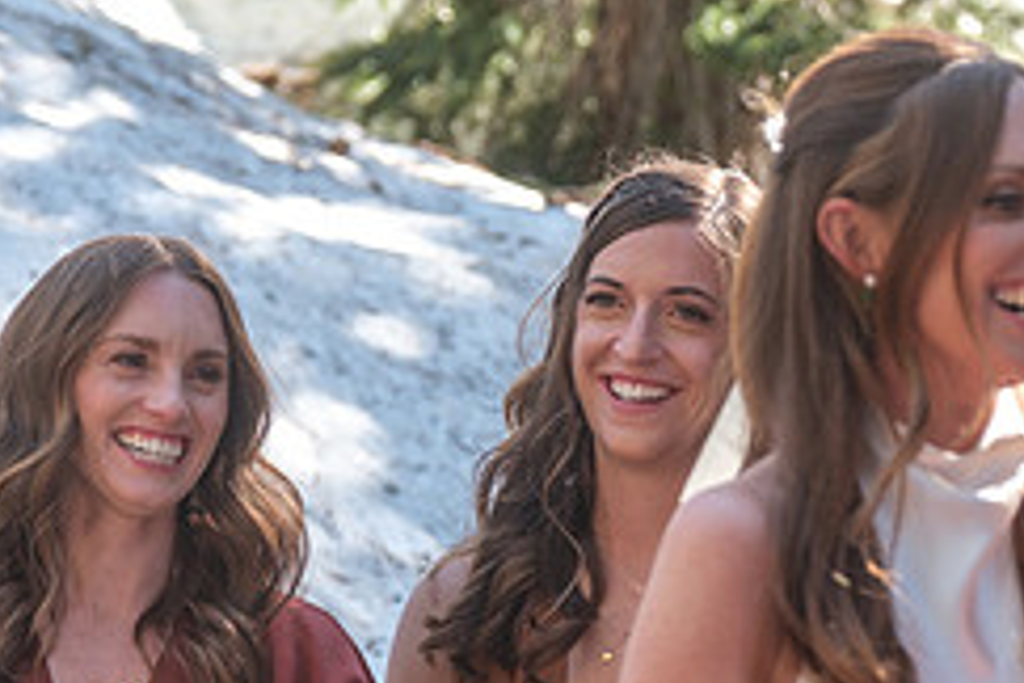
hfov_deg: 6.8
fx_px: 8561
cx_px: 969
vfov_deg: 4.6
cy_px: 542
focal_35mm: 301
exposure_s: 1/220
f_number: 3.6
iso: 400
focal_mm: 83.8
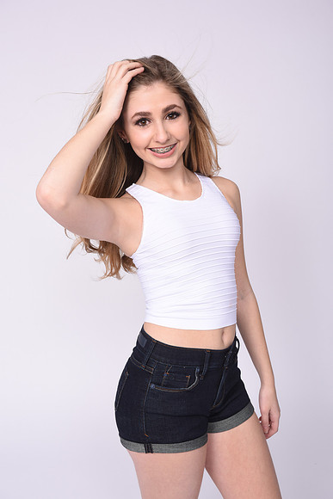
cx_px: 166
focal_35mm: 40
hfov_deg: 33.4
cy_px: 250
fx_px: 555
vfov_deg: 48.4
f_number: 11
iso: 250
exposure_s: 1/160
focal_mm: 40
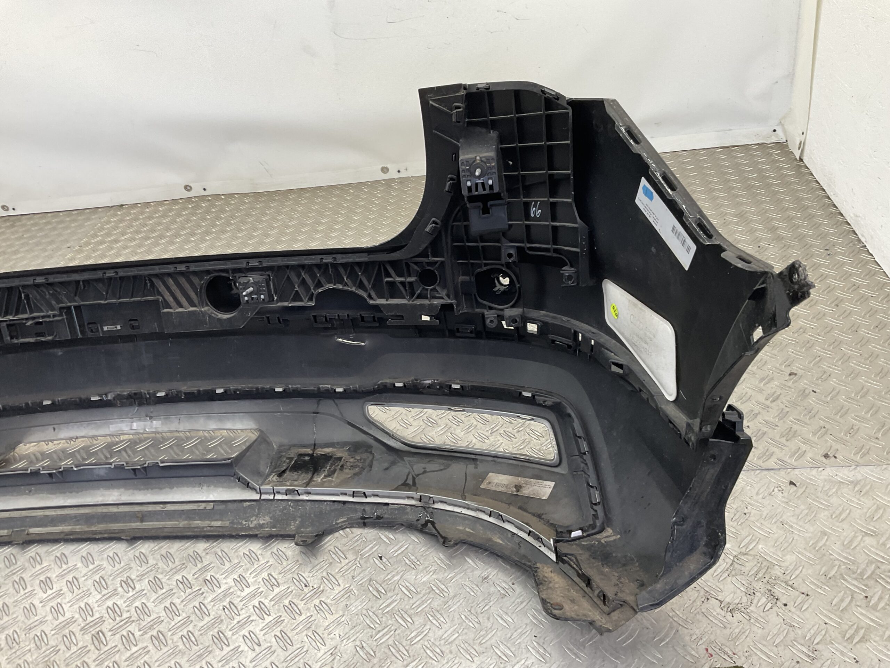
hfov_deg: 61.7
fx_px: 746
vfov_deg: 48.2
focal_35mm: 29
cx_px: 445
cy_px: 334
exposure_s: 1/100
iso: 40
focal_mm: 3
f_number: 1.8
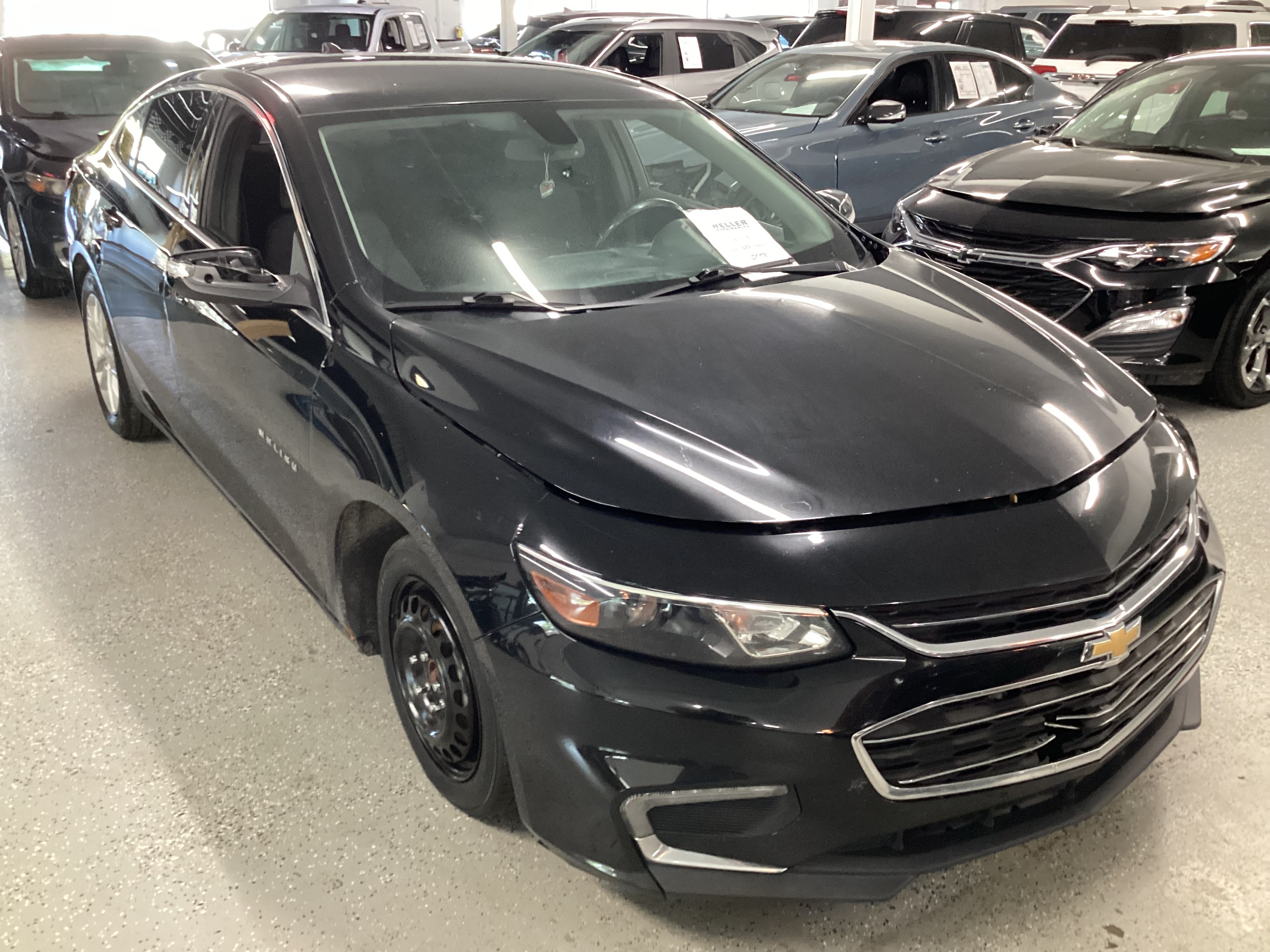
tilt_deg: -23.9
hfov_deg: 58.4
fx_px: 1137
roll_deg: -0.1
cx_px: 635
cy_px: 476
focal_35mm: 31
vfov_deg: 45.4
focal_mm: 3.3
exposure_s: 1/40
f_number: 2.4
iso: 400
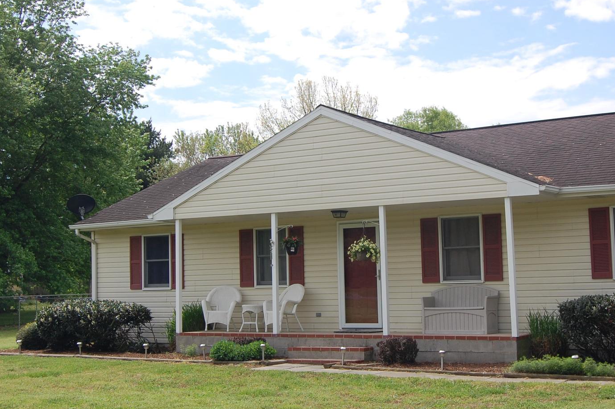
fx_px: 990
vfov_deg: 23.3
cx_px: 350
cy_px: 205
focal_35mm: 58
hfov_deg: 34.5
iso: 200
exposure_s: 1/320
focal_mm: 26
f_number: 9
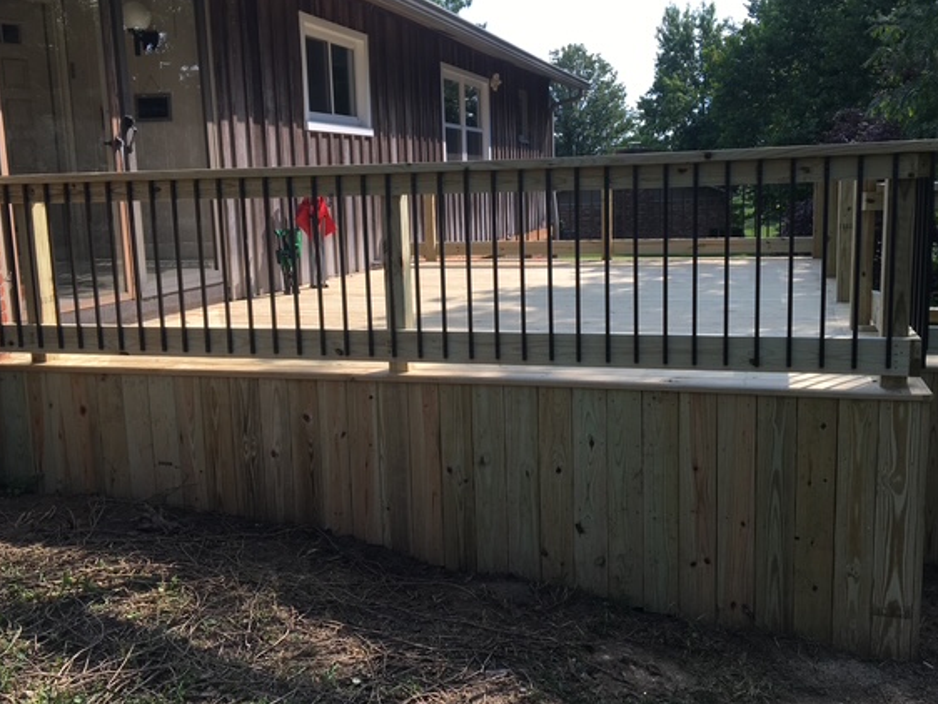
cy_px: 310
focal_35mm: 33
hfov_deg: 55.3
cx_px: 499
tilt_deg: -8.9
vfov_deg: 42.9
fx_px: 895
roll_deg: +1.6
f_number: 2.2
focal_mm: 4.15
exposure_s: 1/785
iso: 25
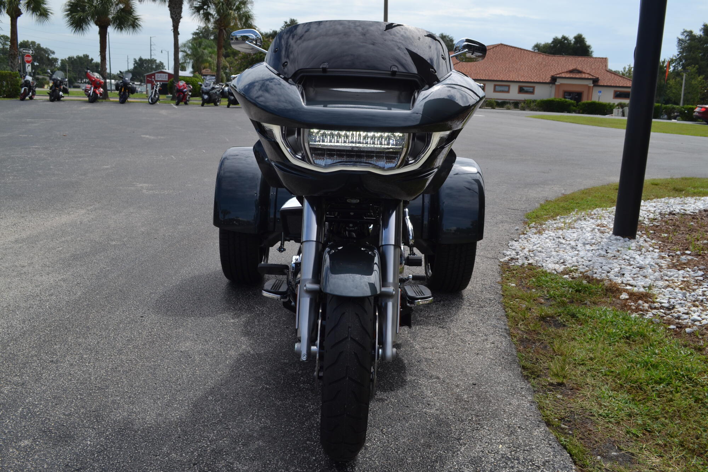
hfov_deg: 61.9
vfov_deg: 43.6
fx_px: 590
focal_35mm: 30
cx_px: 354
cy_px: 236
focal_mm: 20
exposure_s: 1/250
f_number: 8
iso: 100
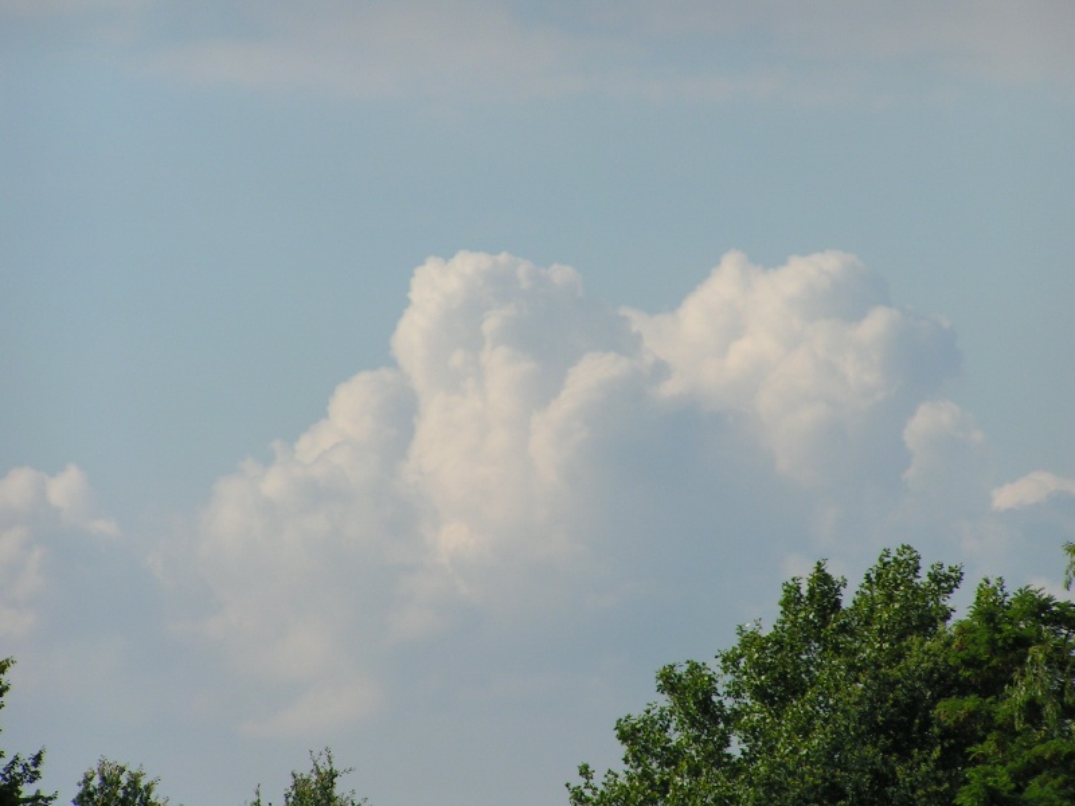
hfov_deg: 6.4
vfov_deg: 4.8
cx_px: 538
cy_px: 403
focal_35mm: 311
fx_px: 9658
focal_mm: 47.6
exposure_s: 1/640
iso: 50
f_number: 5.6
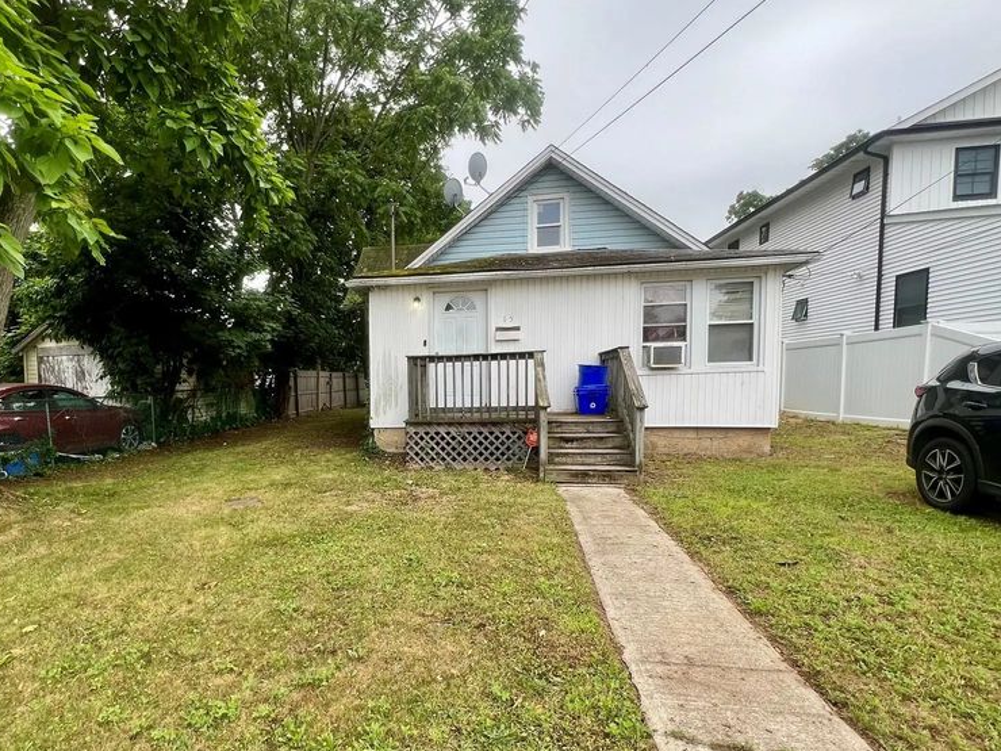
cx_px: 375
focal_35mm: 18
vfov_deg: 71.2
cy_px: 432
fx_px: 521
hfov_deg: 86.0
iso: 32
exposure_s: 1/99
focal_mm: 1.57
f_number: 1.8
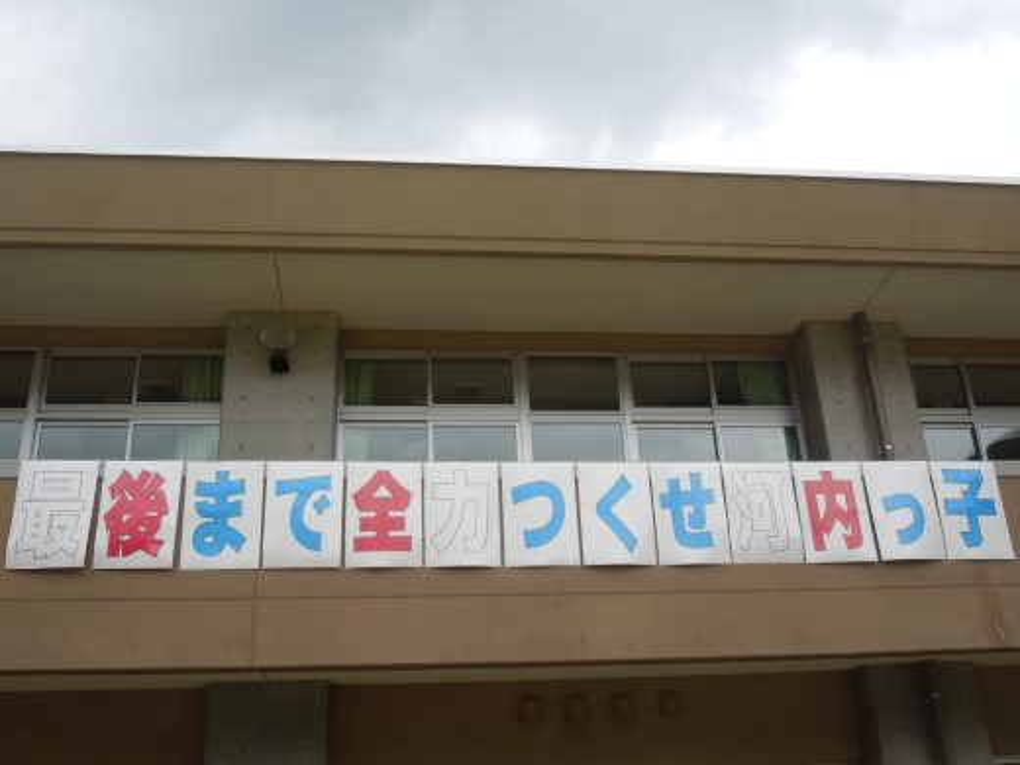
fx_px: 1031
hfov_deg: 52.6
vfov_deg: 40.7
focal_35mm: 35
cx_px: 510
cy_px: 382
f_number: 3.7
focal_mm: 6.3
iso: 100
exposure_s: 1/500
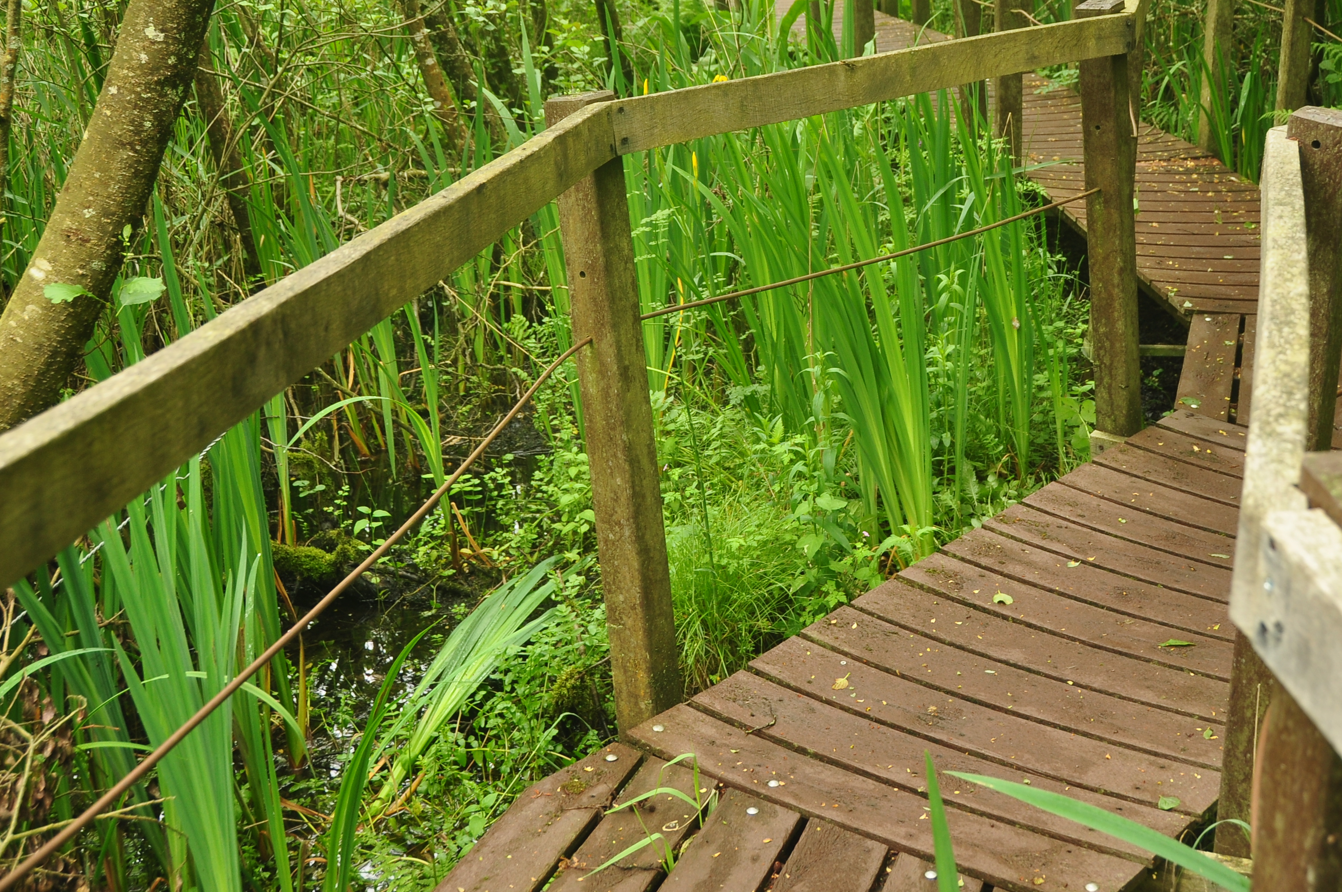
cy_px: 269
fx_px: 1750
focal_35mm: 47
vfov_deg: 28.3
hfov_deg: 41.6
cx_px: 863
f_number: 3.8
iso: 200
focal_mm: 22
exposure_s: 1/50
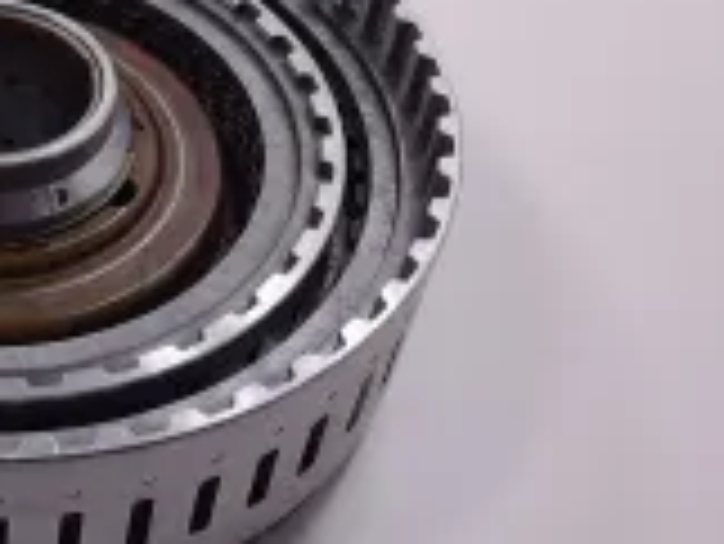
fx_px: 1298
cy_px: 175
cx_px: -4
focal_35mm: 62
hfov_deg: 29.1
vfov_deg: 23.6
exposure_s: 1/114
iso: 20
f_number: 2
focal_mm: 4.6
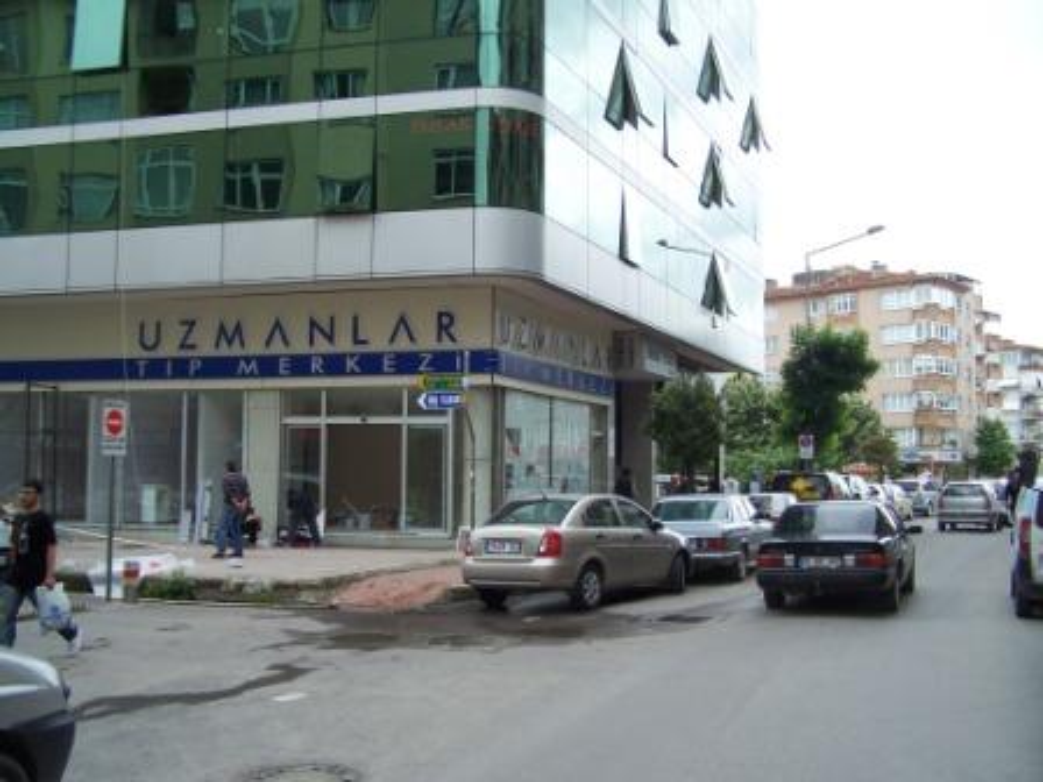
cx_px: 522
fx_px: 1145
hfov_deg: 49.0
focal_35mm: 38
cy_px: 391
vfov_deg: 37.7
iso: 80
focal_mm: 6.3
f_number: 2.8
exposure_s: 1/500
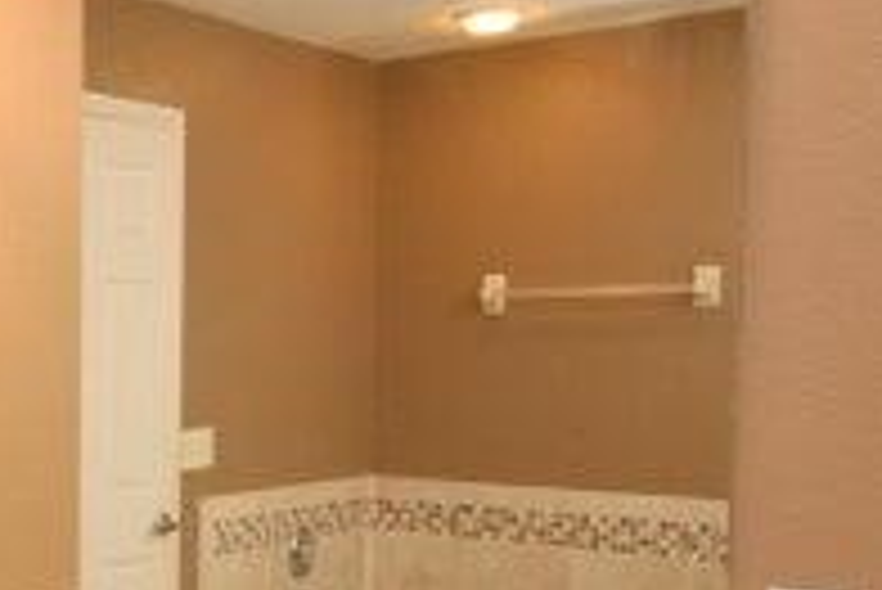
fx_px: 1348
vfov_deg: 24.5
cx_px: -135
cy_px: 392
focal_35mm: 55
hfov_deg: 31.3
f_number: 4.5
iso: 800
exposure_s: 1/80
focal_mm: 10
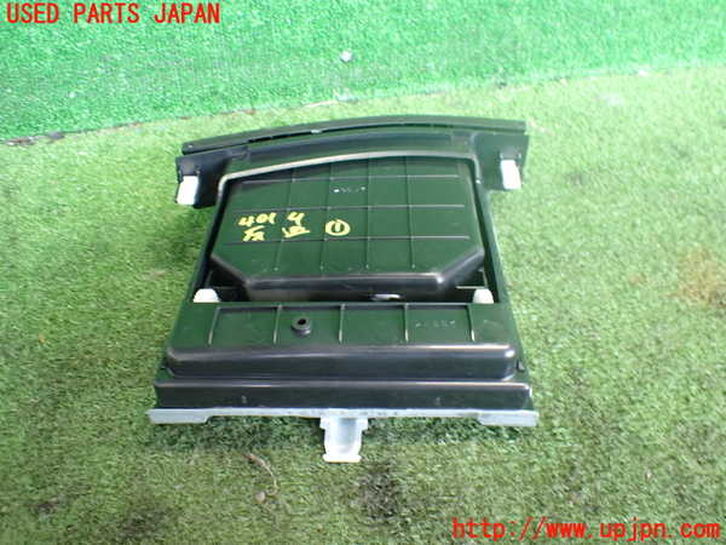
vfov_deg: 46.8
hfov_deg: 60.0
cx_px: 363
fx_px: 629
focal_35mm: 30
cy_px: 272
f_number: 2.3
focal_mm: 5.4
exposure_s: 1/50
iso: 800
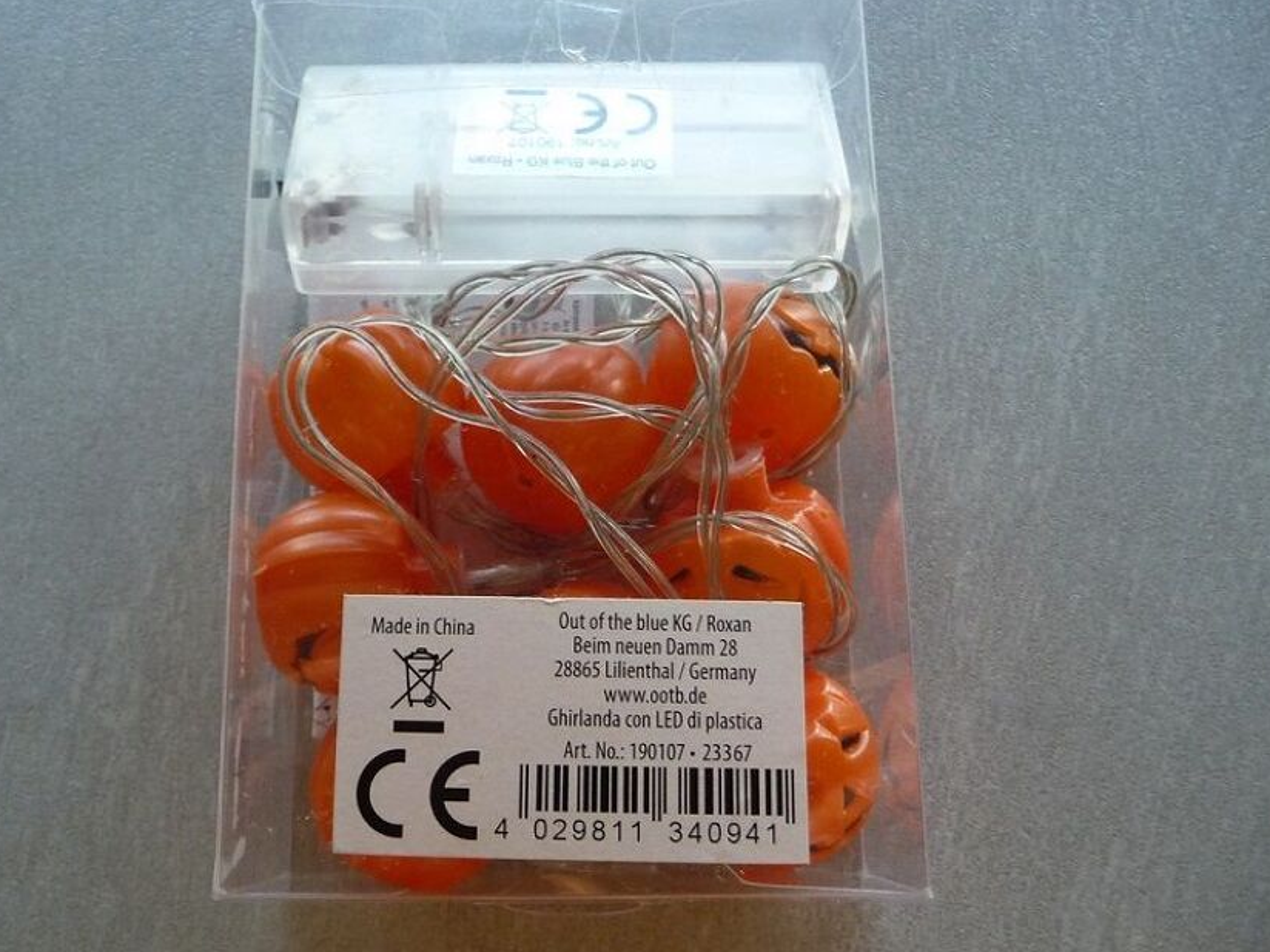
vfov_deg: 41.8
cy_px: 519
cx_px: 529
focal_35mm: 34
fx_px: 1247
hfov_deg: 53.7
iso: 200
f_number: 3.3
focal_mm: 4.7
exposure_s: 1/30
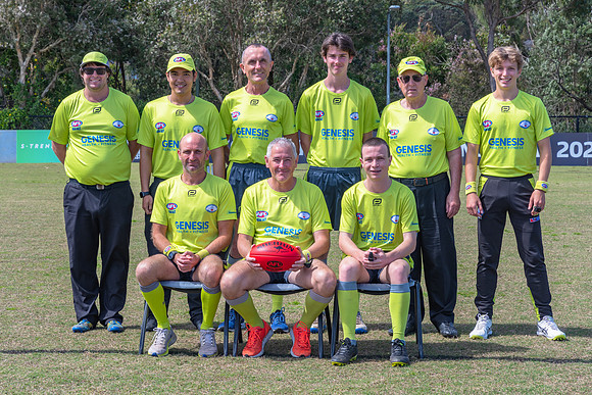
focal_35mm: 89
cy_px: 194
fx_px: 1456
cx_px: 291
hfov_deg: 23.0
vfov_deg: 15.5
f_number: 8
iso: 100
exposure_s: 1/200
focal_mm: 58
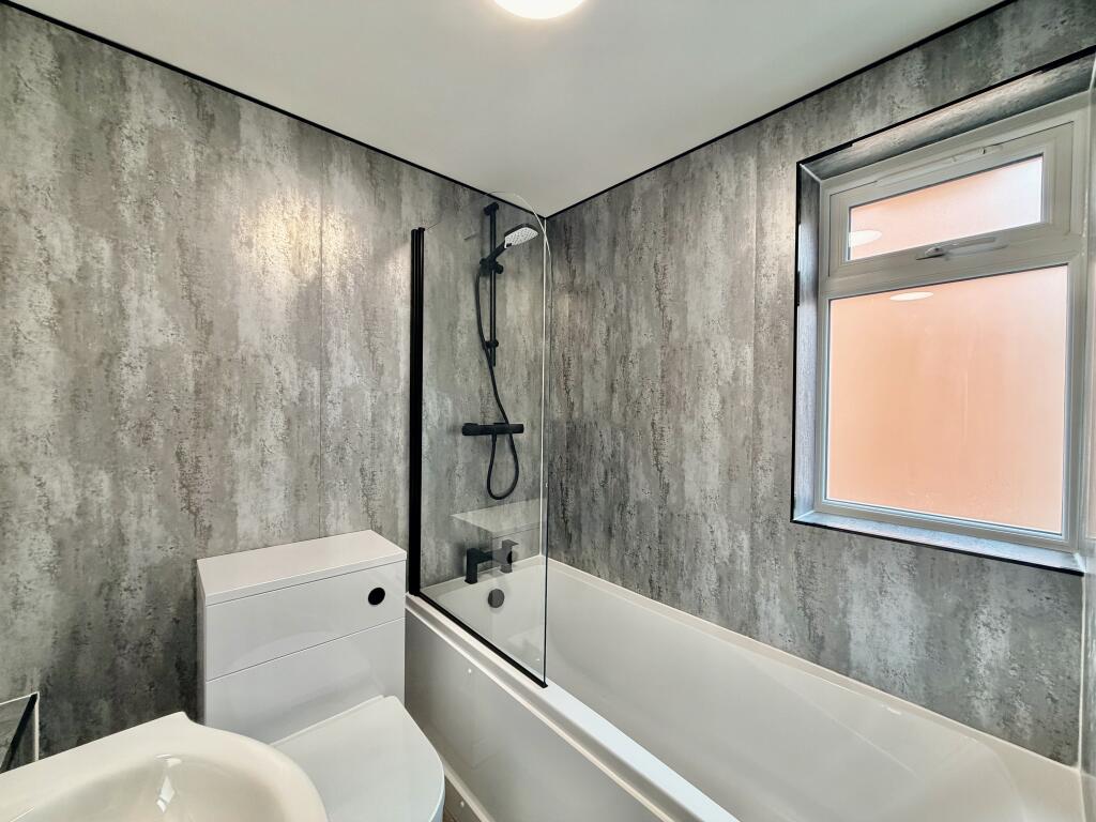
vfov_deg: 85.7
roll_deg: -0.5
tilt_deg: -1.0
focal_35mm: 14
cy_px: 411
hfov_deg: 102.1
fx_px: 443
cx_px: 548
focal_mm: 2.22
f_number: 2.2
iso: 160
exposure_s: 1/100
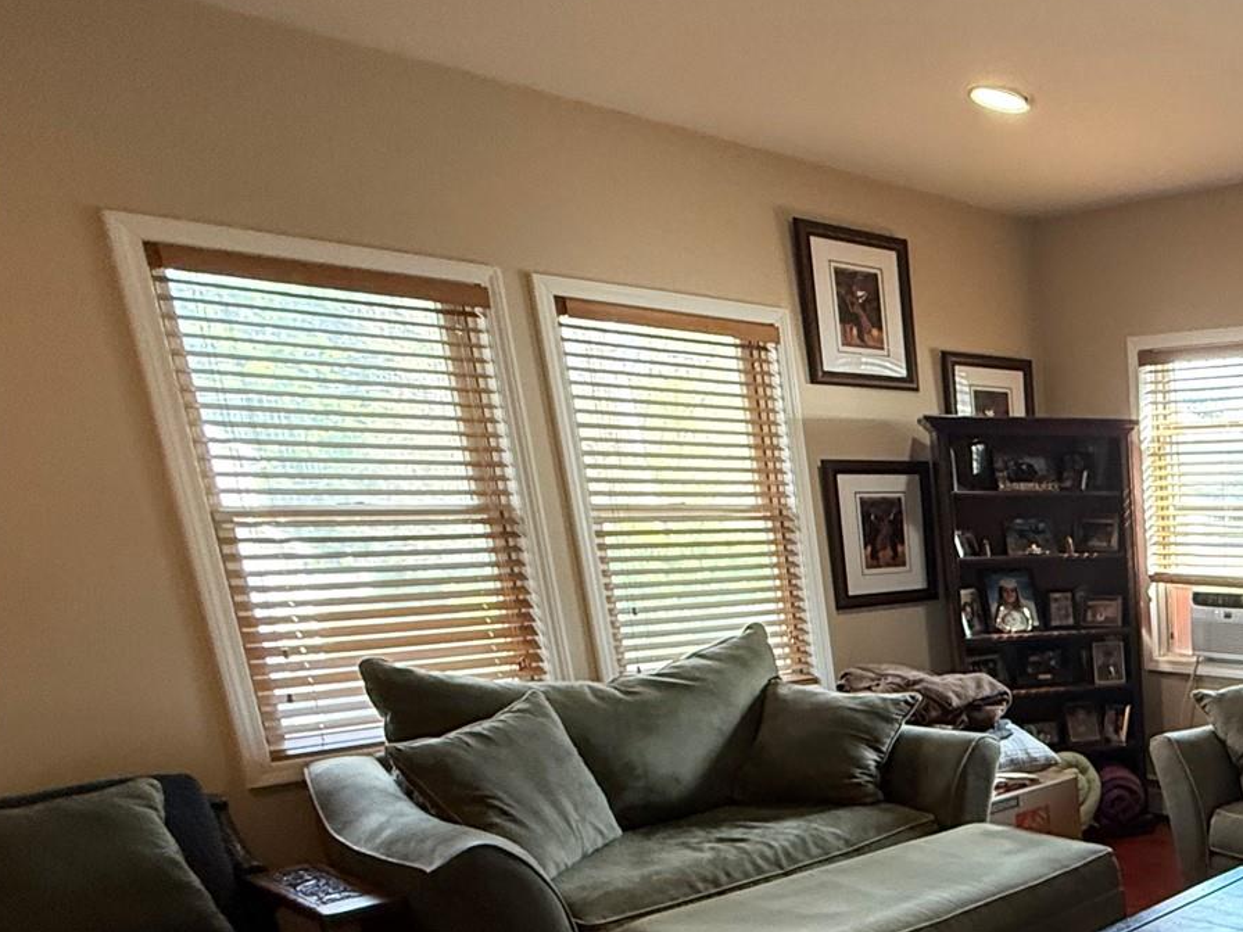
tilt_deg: -12.7
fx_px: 1149
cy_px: 779
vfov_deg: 41.7
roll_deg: -0.9
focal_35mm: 32
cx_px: 1405
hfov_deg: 42.7
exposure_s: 1/60
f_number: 2.2
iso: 400
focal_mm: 2.22
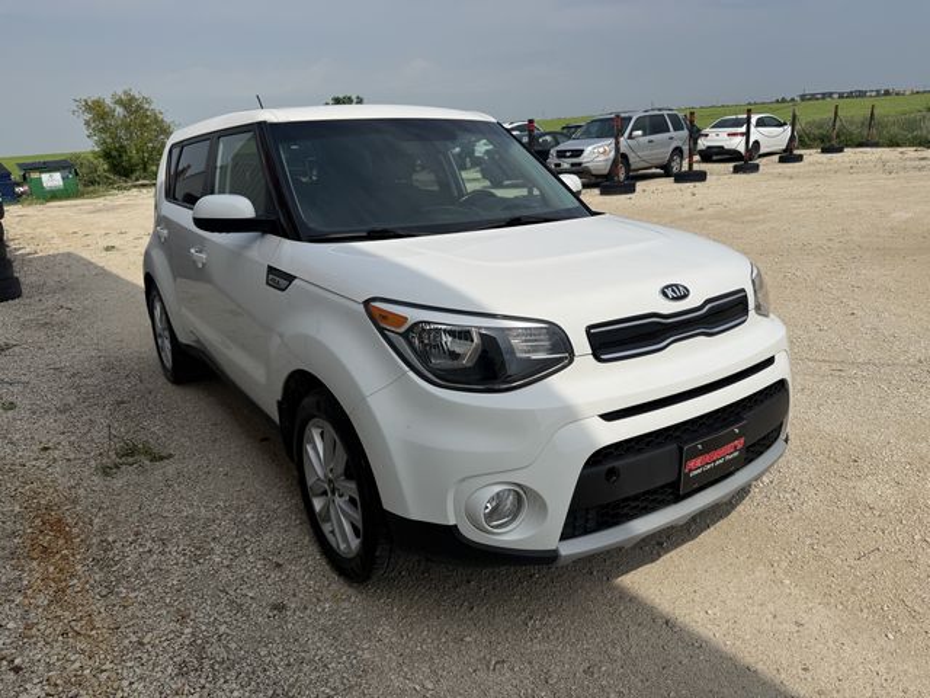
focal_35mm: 24
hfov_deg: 71.6
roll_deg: +3.1
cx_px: 465
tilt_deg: -18.4
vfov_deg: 56.8
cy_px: 349
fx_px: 645
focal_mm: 6.76
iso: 80
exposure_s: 1/10309
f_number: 1.78
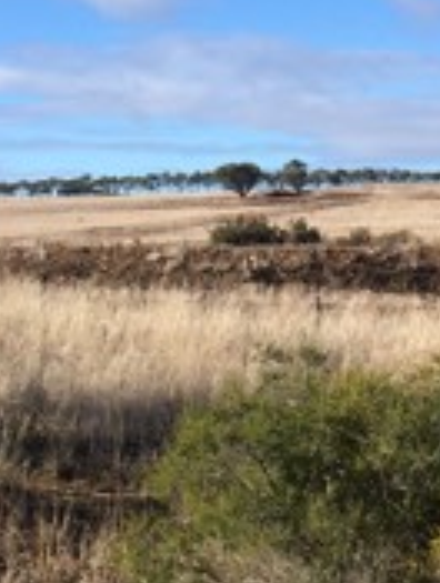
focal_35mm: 86
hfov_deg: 17.2
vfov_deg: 22.5
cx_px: 270
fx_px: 1452
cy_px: 140
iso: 32
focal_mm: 4.15
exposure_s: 1/2053
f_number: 2.2
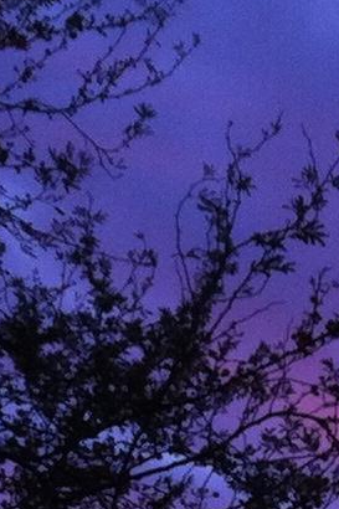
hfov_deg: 5.3
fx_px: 3251
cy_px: 1003
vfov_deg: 8.5
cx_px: 1365
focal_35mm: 230
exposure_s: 1/15
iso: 80
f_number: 2.8
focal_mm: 3.85
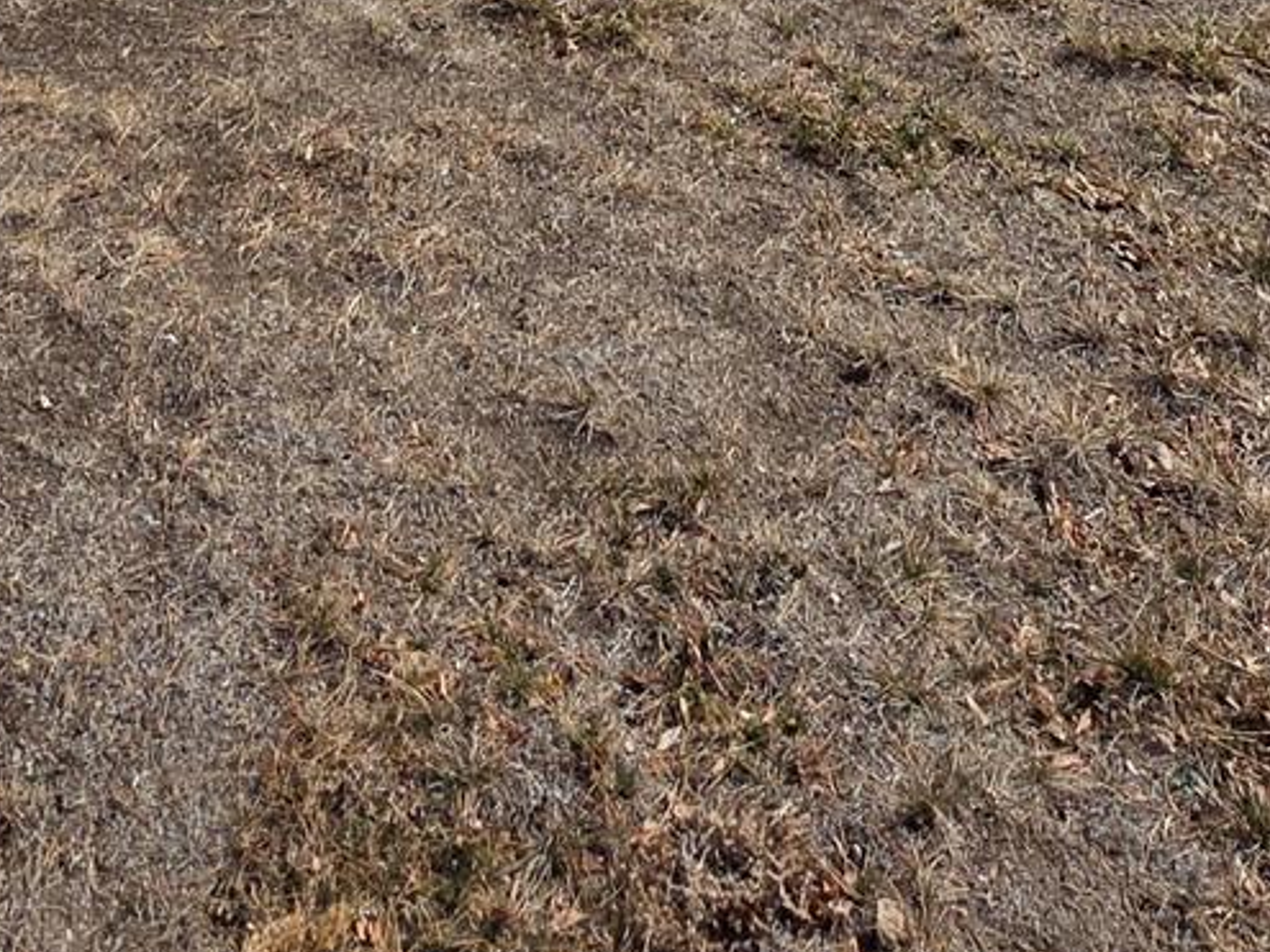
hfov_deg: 44.8
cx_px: 659
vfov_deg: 25.8
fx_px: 1541
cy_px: -467
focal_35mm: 42
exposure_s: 1/2099
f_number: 1.9
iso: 40
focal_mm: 2.2
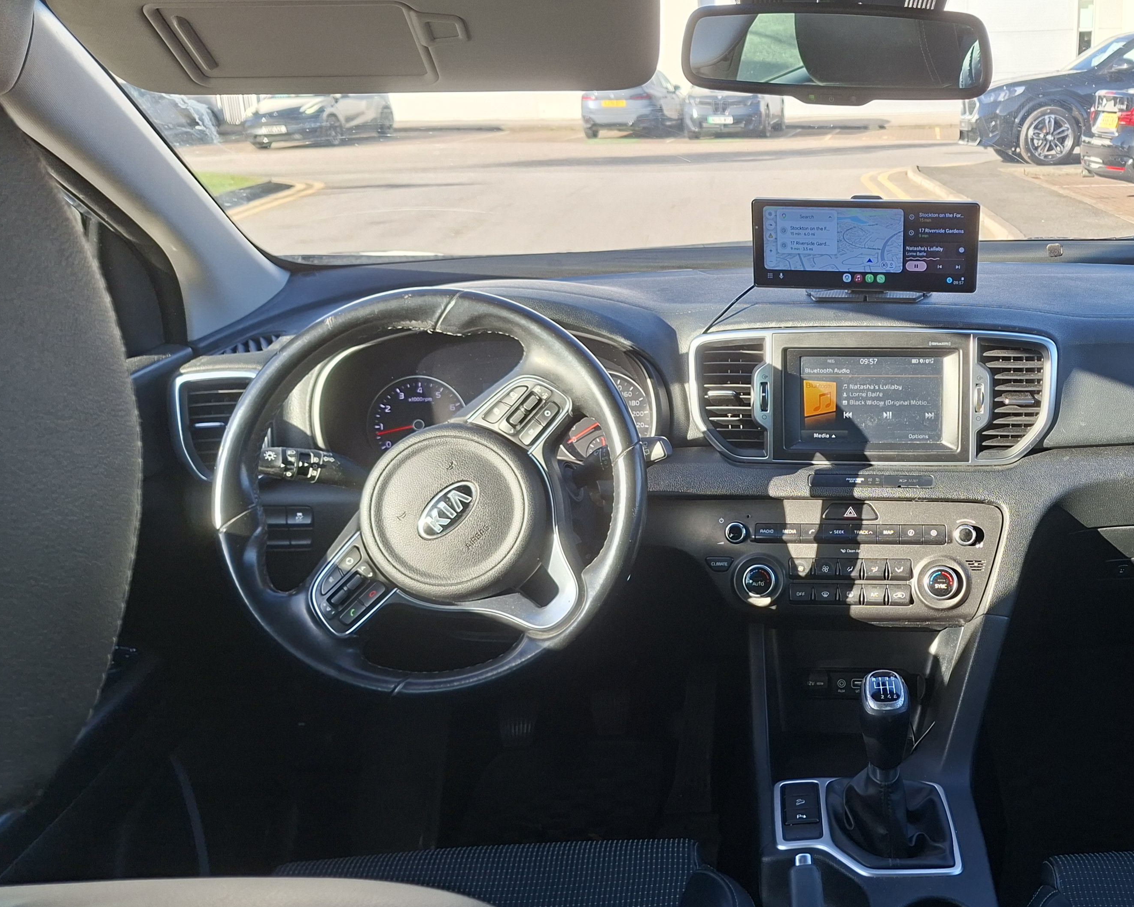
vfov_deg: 43.3
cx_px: 848
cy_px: 499
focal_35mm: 34
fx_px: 1141
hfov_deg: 50.7
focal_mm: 5.54
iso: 50
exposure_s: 1/212
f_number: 1.8
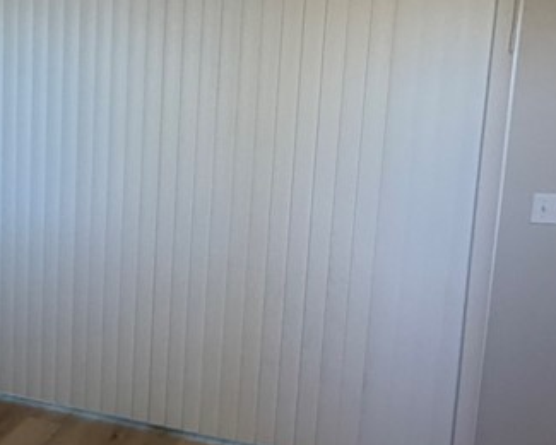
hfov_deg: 37.5
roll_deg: +0.0
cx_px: -21
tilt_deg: -7.6
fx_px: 708
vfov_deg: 34.9
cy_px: 216
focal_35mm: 43
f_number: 2.2
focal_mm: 2.22
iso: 250
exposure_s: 1/60
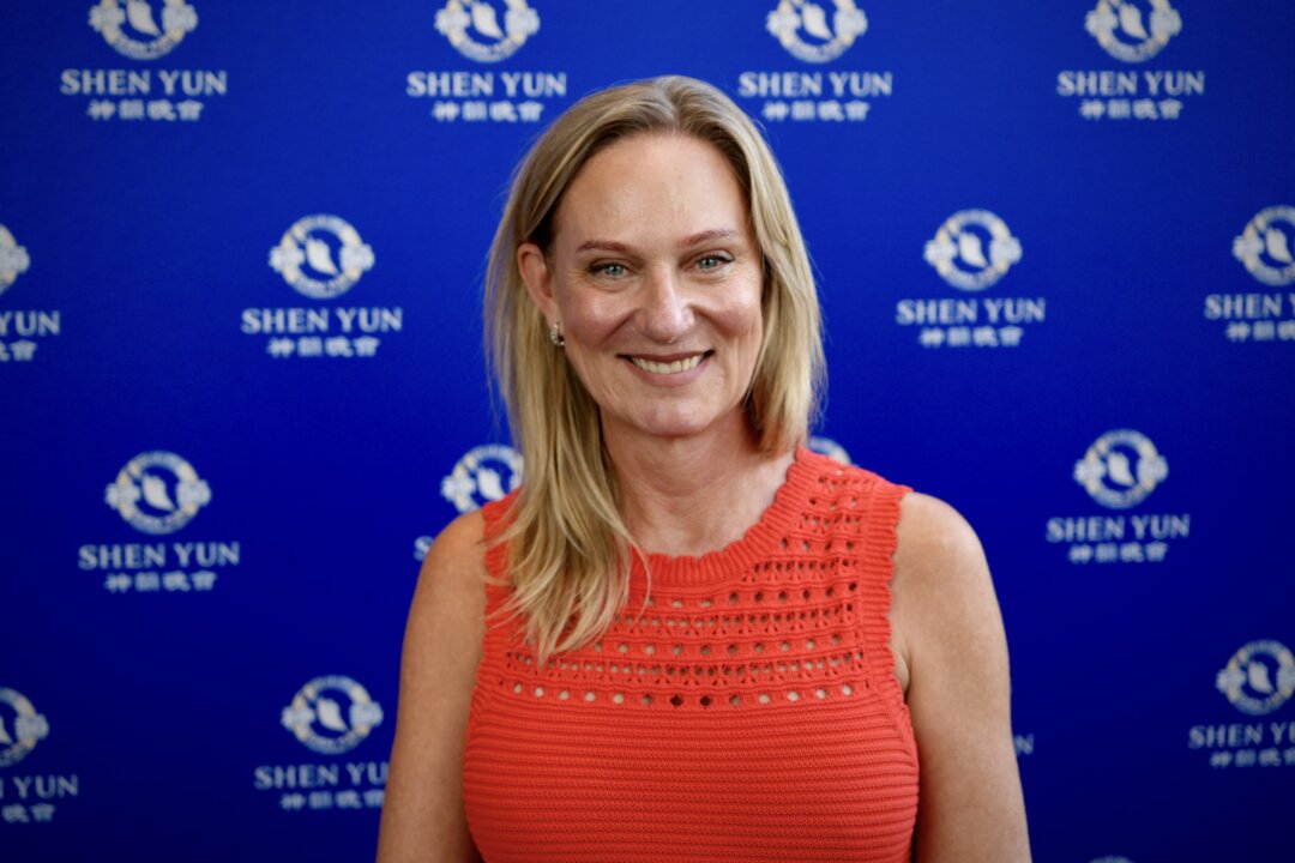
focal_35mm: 41
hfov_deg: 47.4
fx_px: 1475
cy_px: 432
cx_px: 648
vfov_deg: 32.6
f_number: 3.2
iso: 160
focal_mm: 41
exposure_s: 1/160
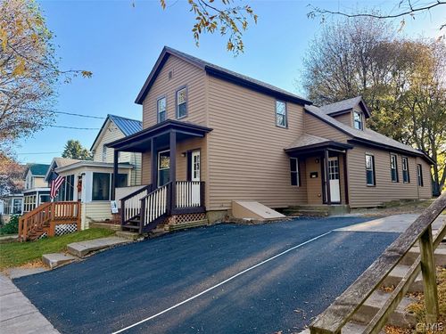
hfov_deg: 71.6
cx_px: 223
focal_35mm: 24
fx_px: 309
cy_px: 167
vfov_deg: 56.8
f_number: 1.78
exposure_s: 1/1618
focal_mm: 6.76
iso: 100
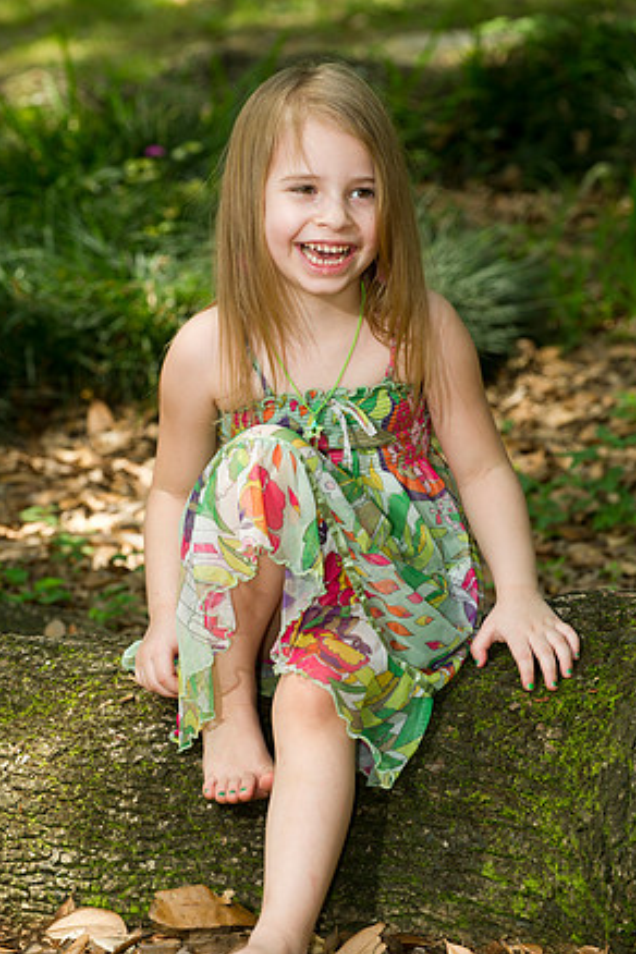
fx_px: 4081
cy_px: 470
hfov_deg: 8.9
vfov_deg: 13.3
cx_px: 315
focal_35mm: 154
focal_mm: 150
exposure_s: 1/100
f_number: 5.6
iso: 200
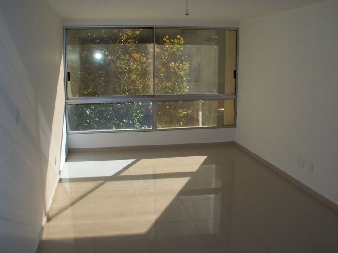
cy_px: 126
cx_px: 169
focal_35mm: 35
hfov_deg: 52.6
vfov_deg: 40.7
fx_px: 342
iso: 64
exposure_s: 1/250
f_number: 5.5
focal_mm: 6.3
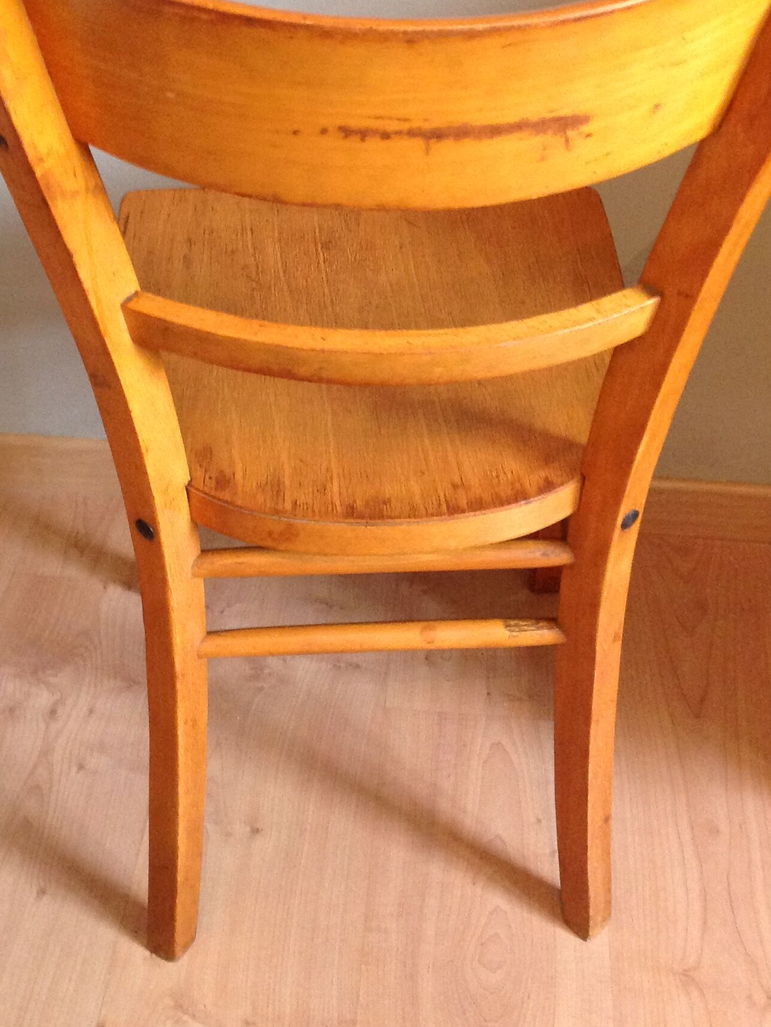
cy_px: 373
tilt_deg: -36.1
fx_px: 1574
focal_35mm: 53
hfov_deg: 27.5
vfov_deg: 35.9
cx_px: 360
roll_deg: +0.8
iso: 250
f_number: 2.4
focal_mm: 4.28
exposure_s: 1/15
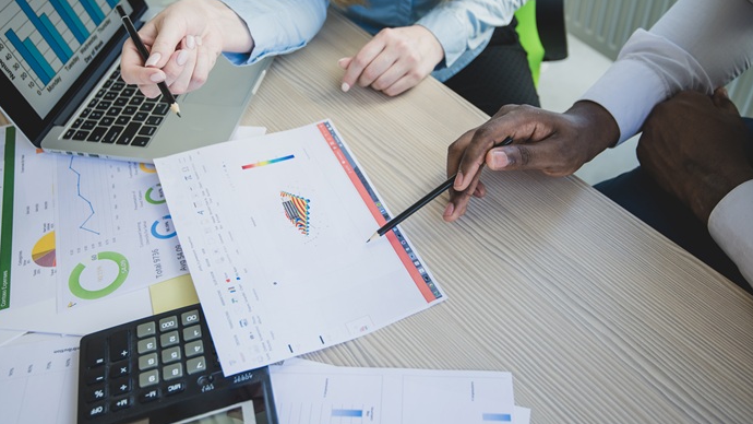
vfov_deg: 34.6
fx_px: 679
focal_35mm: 34
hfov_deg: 58.0
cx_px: 376
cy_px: 176
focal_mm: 32
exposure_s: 1/50
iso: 250
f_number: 4
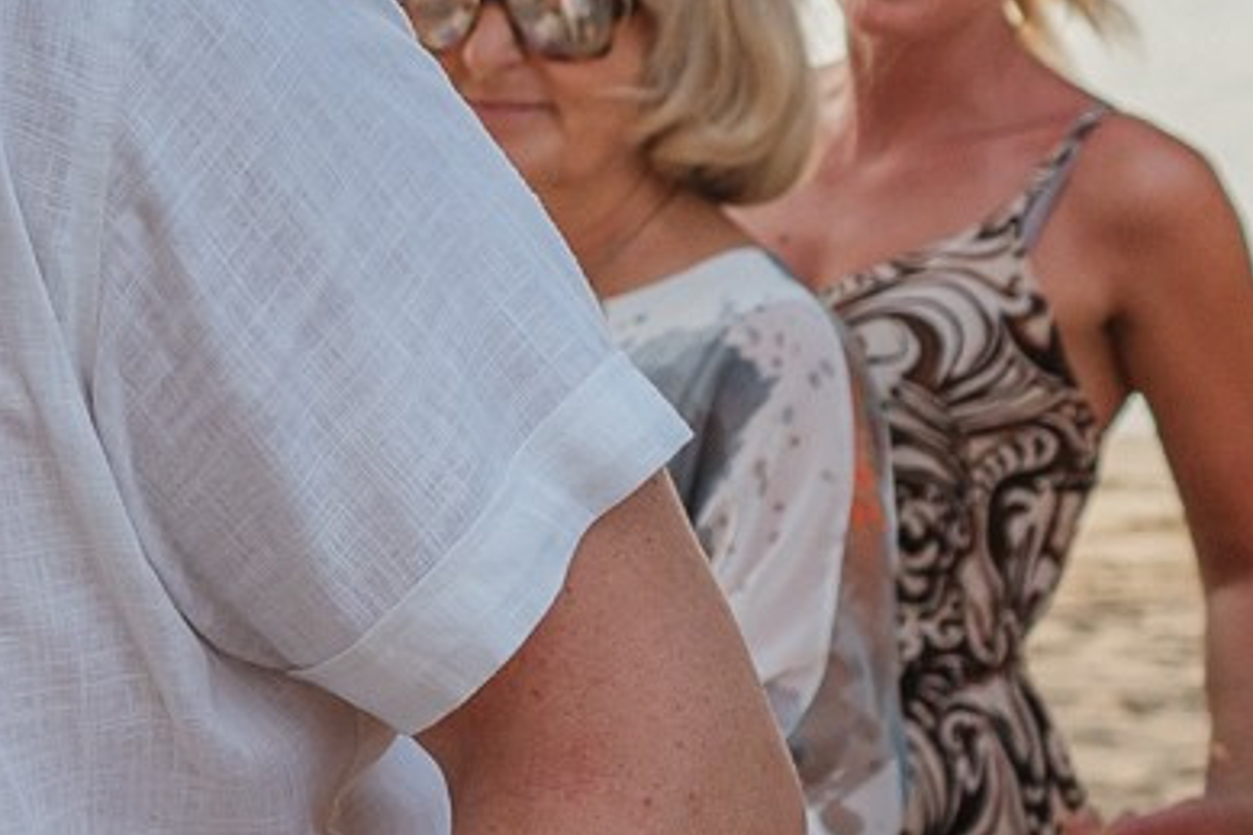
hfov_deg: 14.0
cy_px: -53
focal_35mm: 130
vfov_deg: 10.4
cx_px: -1011
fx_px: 4523
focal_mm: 24
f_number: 3.2
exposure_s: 1/1000
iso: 100
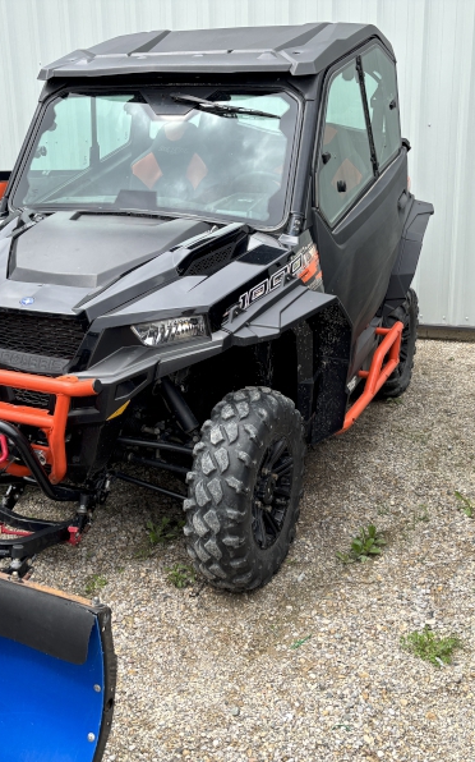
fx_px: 767
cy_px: 381
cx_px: 208
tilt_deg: -16.5
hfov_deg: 34.4
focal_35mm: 37
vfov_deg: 52.8
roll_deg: +1.2
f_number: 1.6
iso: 50
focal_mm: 5.96
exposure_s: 1/684
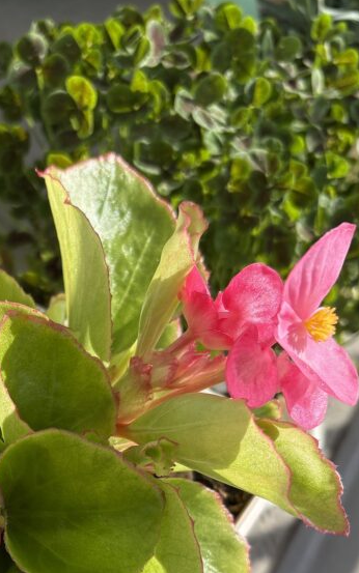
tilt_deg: -48.9
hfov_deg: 24.7
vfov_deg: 37.8
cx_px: 45
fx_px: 798
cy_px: 476
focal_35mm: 51
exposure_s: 1/1953
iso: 64
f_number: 1.6
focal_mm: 5.96
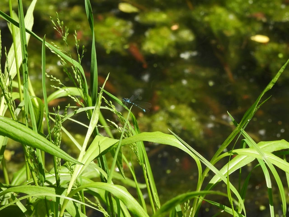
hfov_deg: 5.7
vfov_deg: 4.2
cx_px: 144
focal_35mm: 350
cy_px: 108
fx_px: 2922
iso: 100
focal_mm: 62.5
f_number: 6.3
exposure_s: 1/200
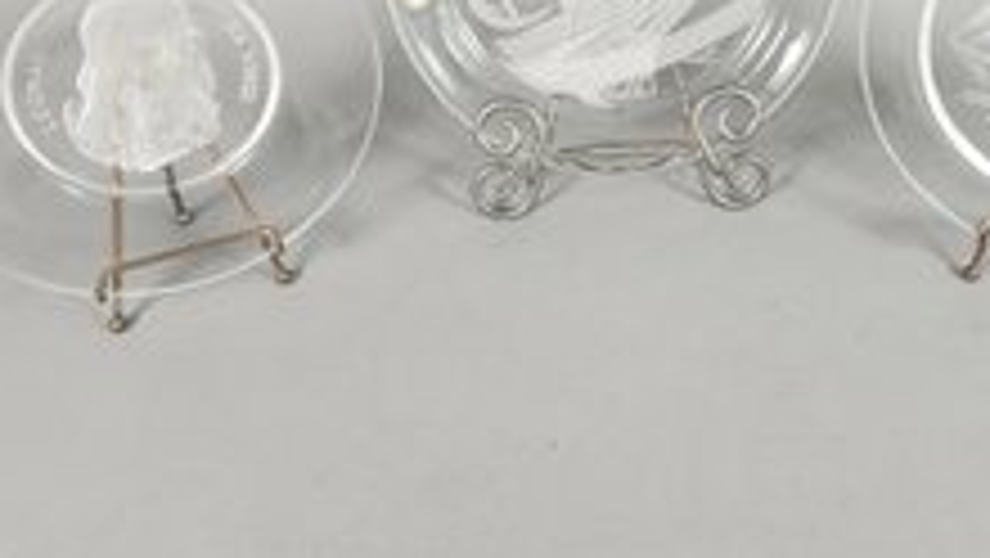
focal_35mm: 39
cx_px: 610
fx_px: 1024
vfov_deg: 29.0
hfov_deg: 51.1
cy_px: 34
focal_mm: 5.54
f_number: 1.8
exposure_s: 1/120
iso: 200
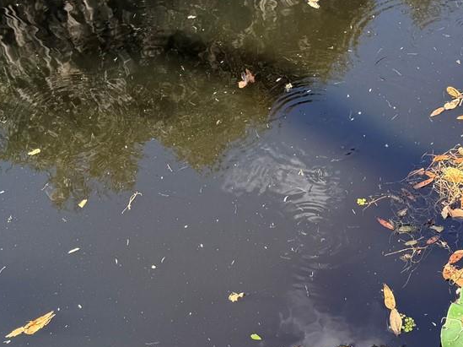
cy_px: 243
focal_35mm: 70
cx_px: 272
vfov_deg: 20.9
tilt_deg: -53.7
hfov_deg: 27.7
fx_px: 936
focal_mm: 6.76
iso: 80
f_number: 1.78
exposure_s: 1/217
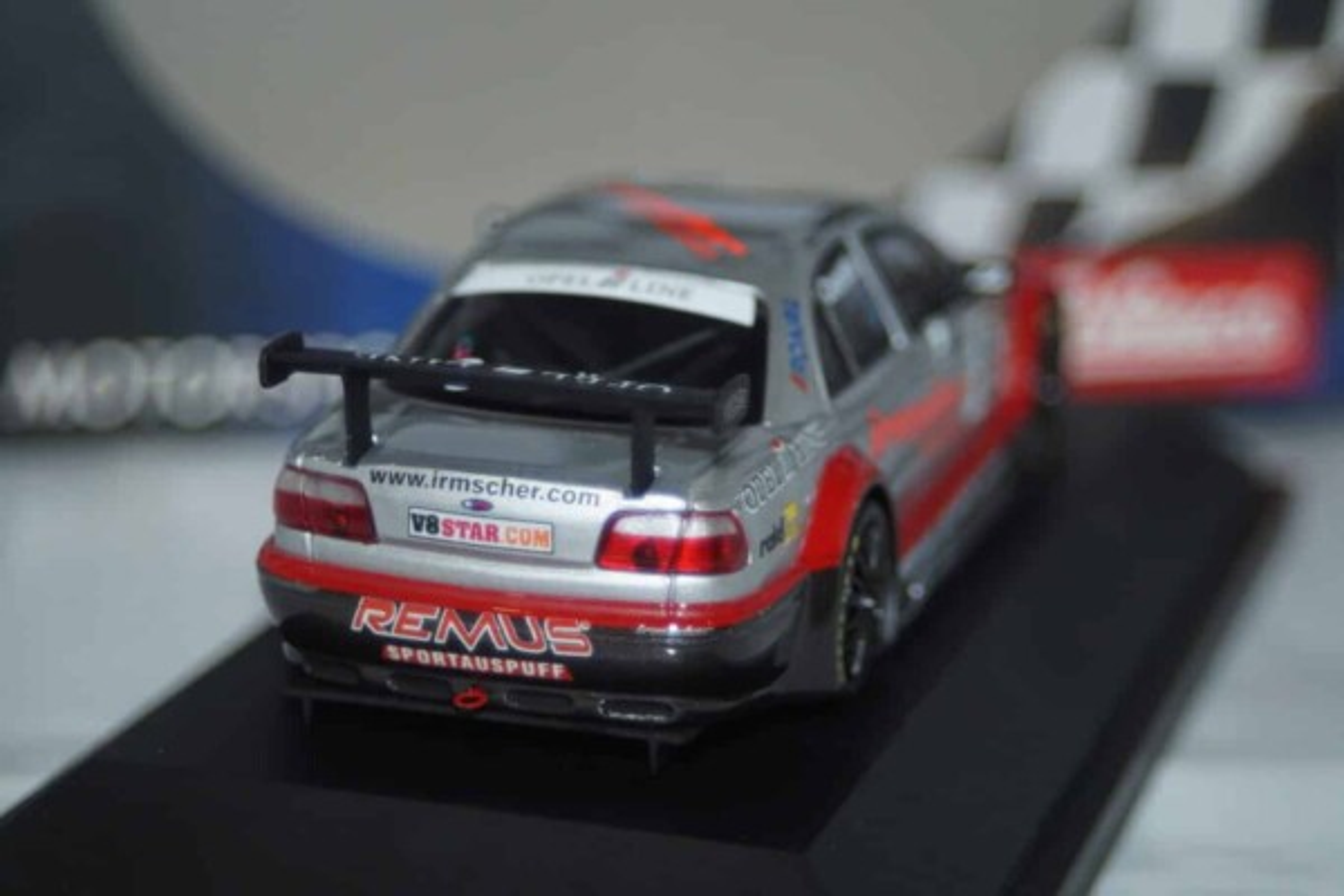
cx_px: 672
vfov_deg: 13.0
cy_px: 448
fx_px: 3920
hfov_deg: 19.5
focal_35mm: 105
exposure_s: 1/60
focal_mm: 70
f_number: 5.6
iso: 200
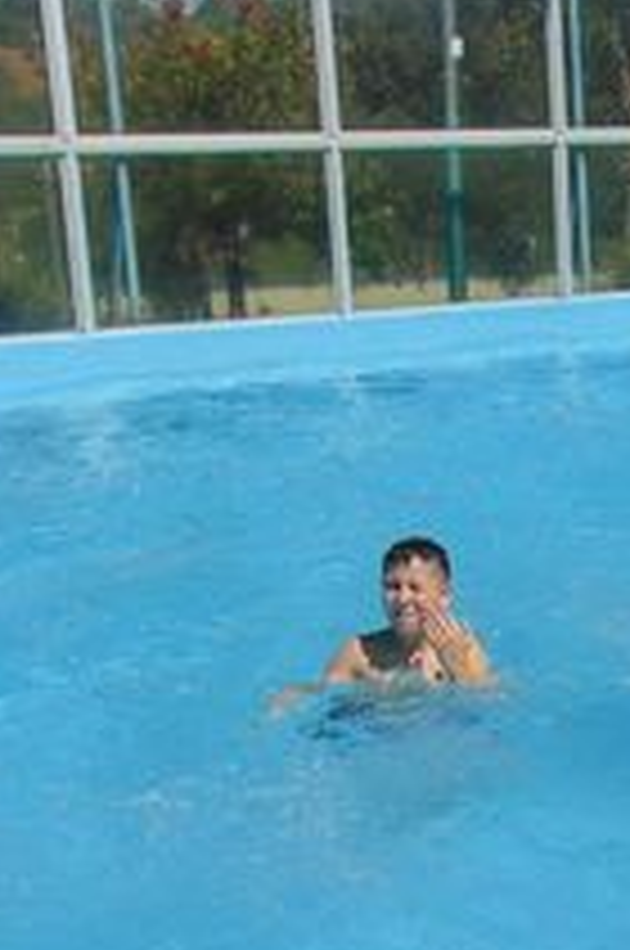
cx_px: 716
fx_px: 2080
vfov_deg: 25.0
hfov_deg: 16.6
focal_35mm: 79
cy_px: 837
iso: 80
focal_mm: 4.5
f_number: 7.7
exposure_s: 1/500
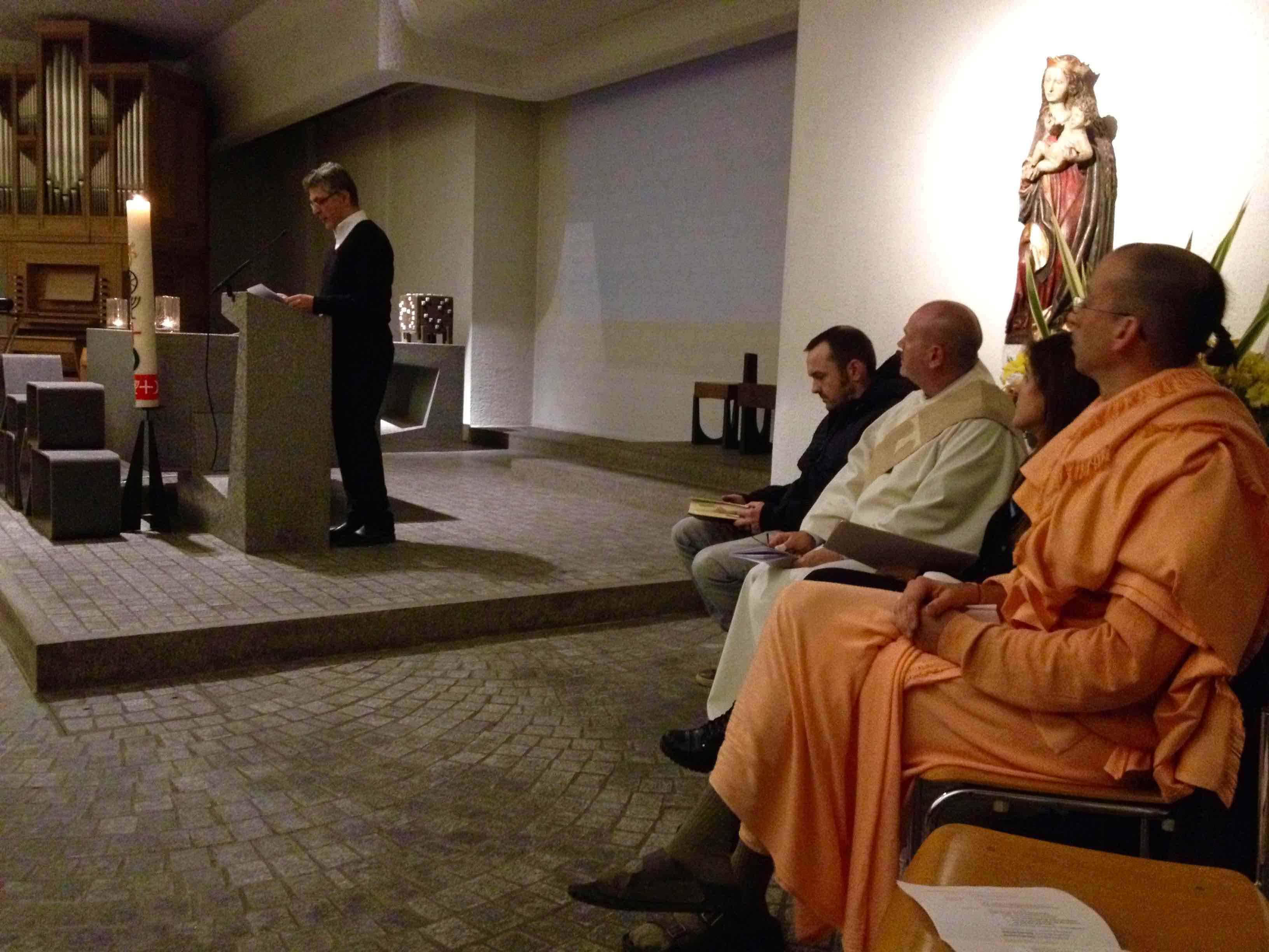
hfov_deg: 52.6
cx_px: 634
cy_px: 476
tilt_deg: -6.1
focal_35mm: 35
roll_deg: -3.0
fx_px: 1283
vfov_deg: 40.7
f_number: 2.4
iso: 640
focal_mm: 4.28
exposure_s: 1/15
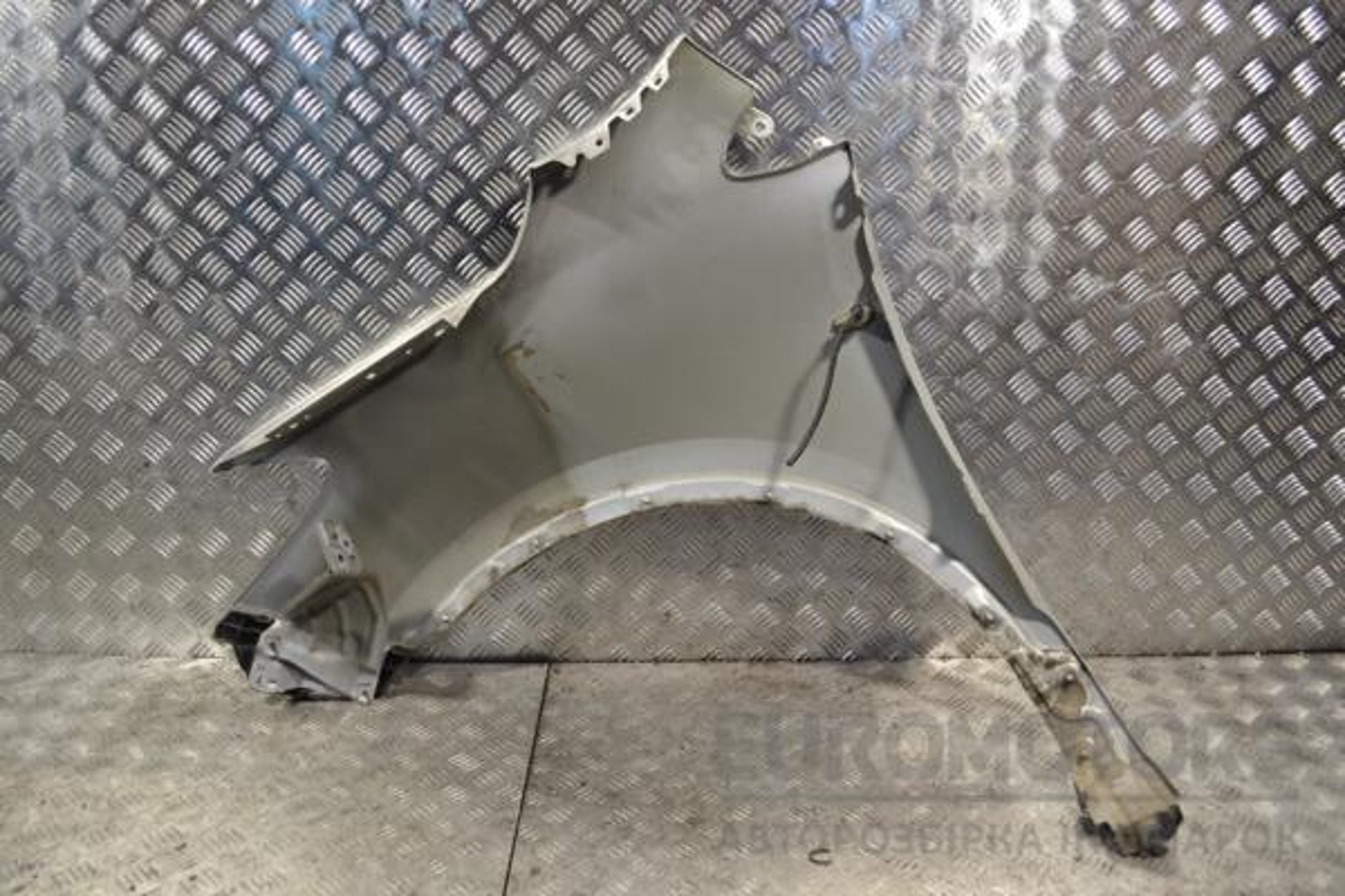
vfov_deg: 43.6
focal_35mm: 30
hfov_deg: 61.9
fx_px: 1121
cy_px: 448
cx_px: 672
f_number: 5
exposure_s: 1/100
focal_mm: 20
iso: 400
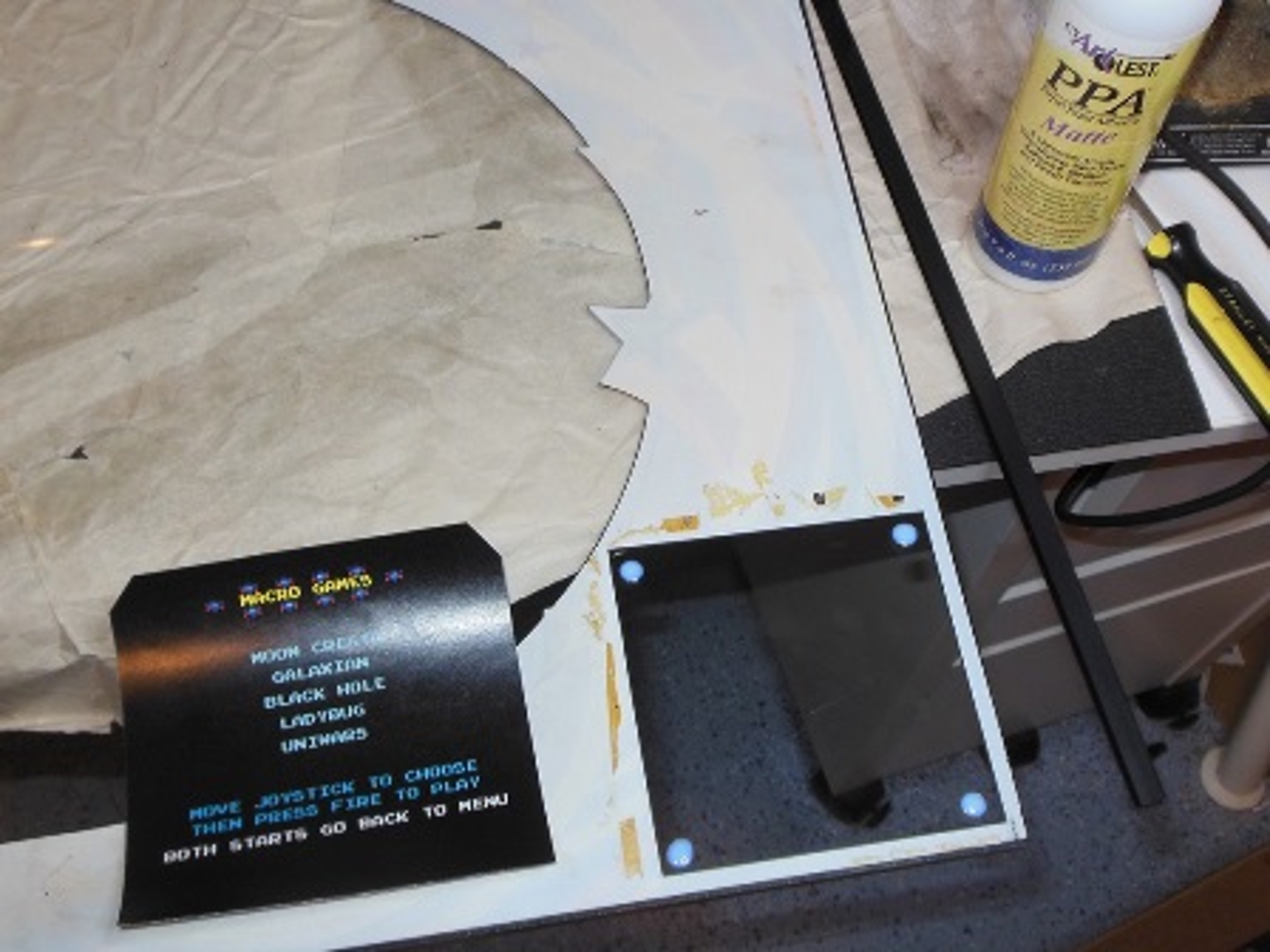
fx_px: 1064
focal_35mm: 29
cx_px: 635
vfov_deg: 48.2
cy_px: 476
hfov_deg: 61.7
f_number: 3.3
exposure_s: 1/30
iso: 125
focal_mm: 5.2
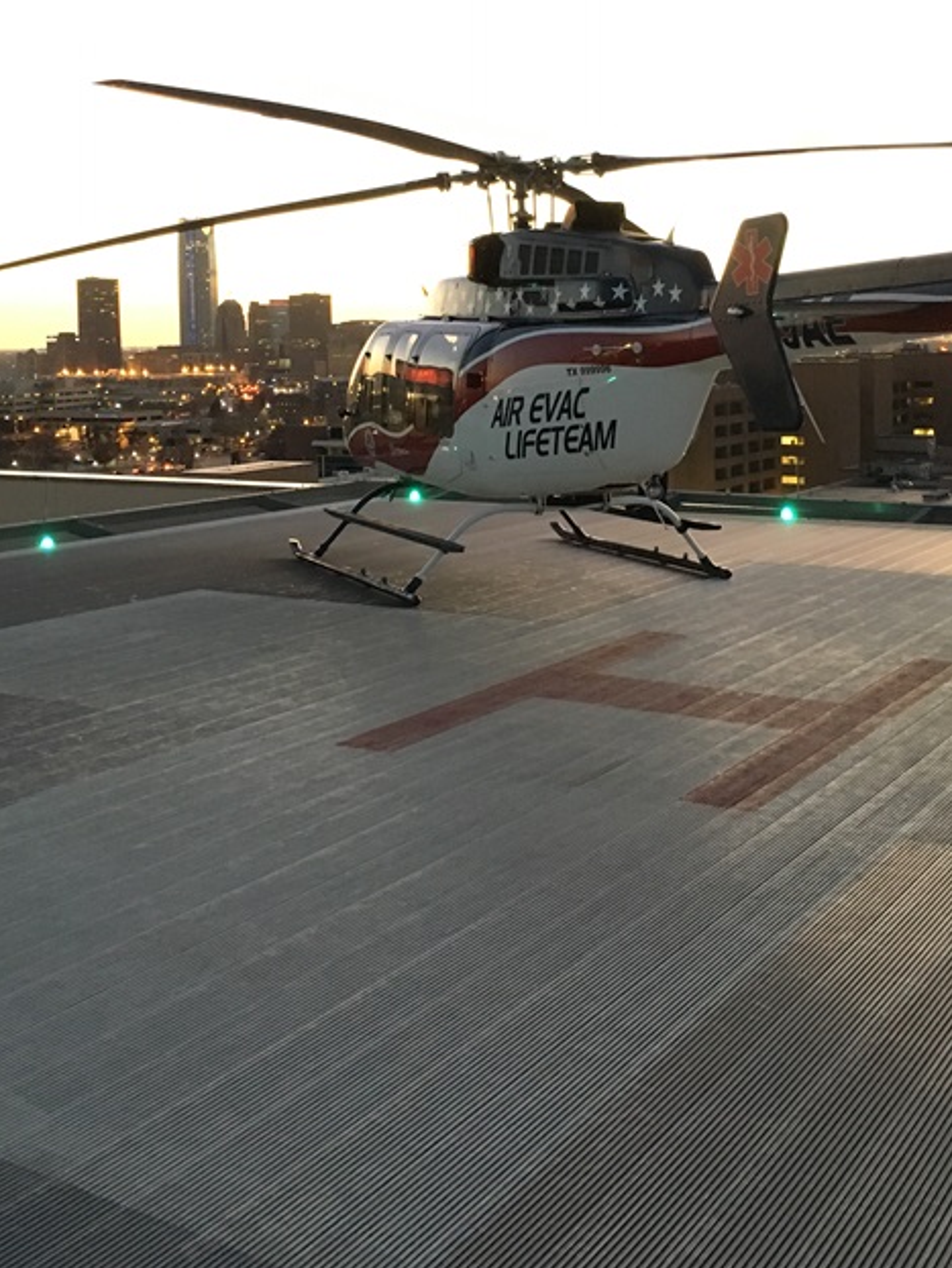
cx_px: 508
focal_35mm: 41
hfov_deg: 35.1
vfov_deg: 45.0
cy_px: 418
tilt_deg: -3.6
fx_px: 1502
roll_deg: +1.6
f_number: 2.2
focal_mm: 4.15
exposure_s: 1/15
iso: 250
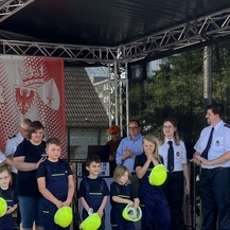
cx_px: 70
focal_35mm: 74
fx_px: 556
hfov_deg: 23.2
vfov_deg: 23.0
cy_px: 190
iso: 32
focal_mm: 3.99
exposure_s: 1/600
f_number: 1.8
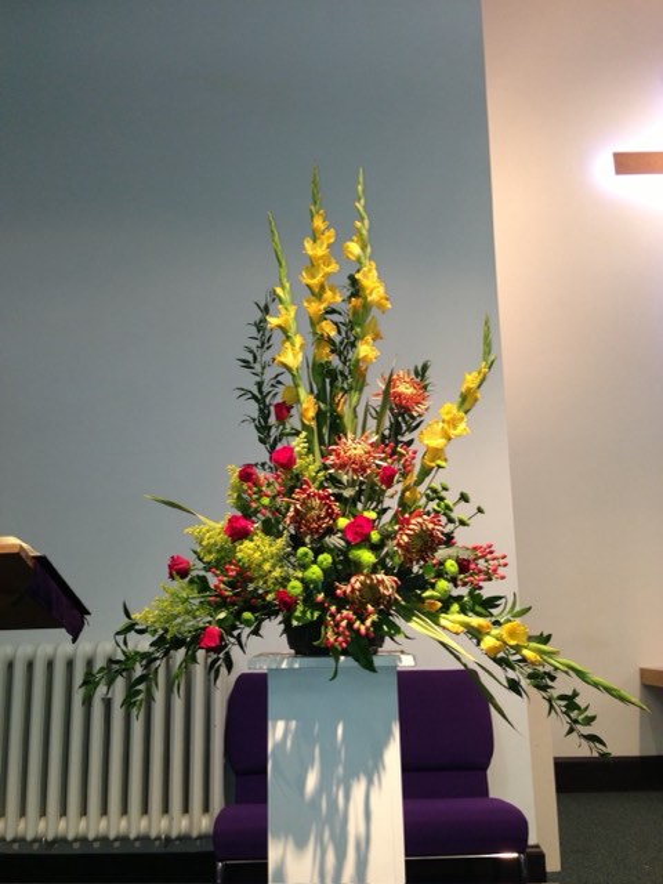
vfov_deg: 55.4
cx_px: 332
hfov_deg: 42.9
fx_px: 843
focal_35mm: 33
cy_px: 442
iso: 100
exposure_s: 1/20
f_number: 2.4
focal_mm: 4.13
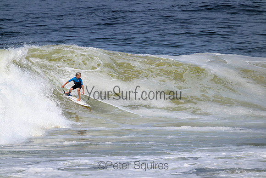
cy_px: 89
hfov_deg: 2.6
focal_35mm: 800
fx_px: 5912
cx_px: 133
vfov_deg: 1.7
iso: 450
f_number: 11
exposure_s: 1/2000
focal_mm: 800
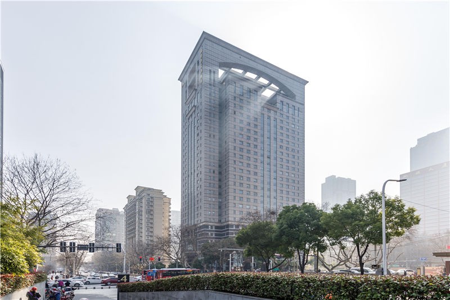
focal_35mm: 14
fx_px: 175
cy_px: 150
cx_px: 225
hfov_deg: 104.3
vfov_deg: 81.2
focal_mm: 14
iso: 100
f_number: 8
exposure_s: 1/250
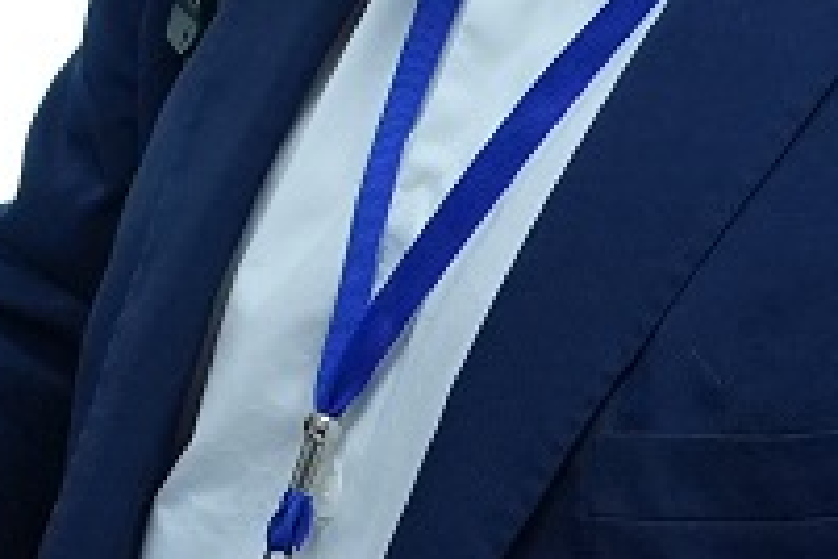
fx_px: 4003
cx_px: -263
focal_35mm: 172
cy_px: 100
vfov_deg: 8.0
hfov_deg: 11.6
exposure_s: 1/100
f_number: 5.6
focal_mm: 20
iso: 2000
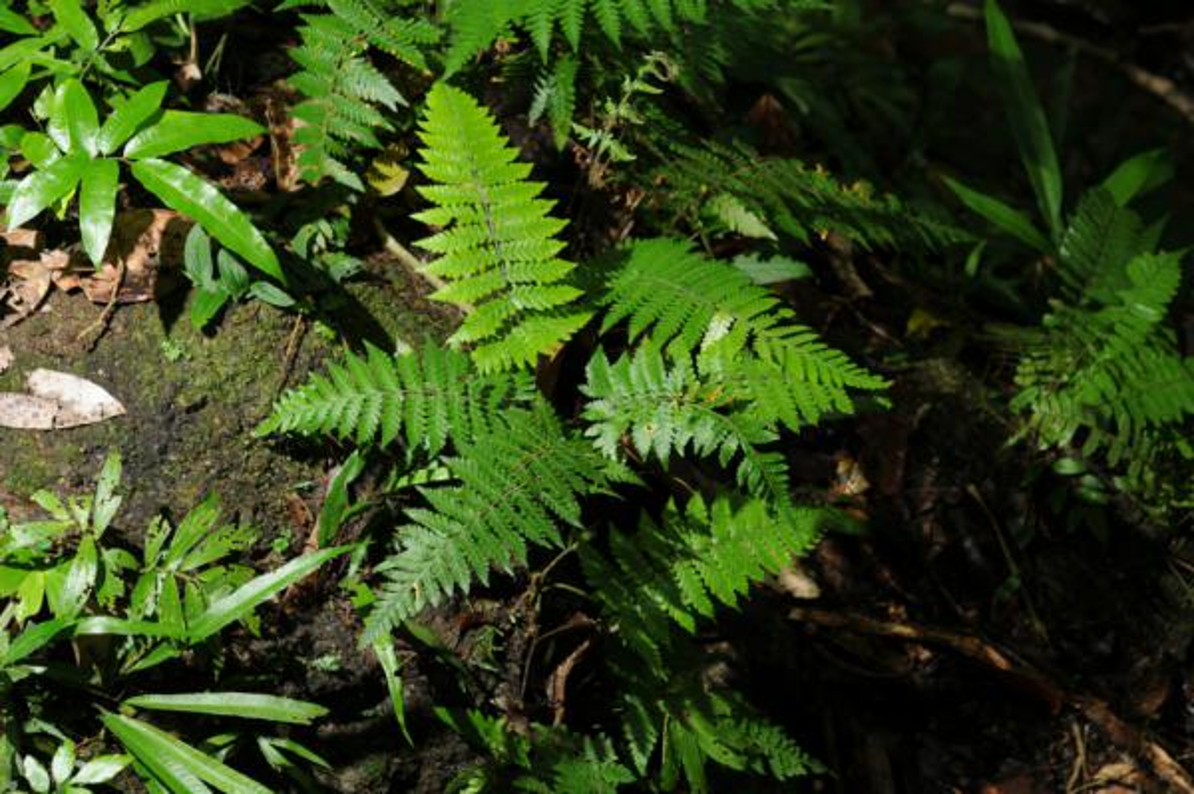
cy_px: 397
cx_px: 597
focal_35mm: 90
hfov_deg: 22.6
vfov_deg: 15.2
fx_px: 2982
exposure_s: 1/60
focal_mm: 60
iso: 200
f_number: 5
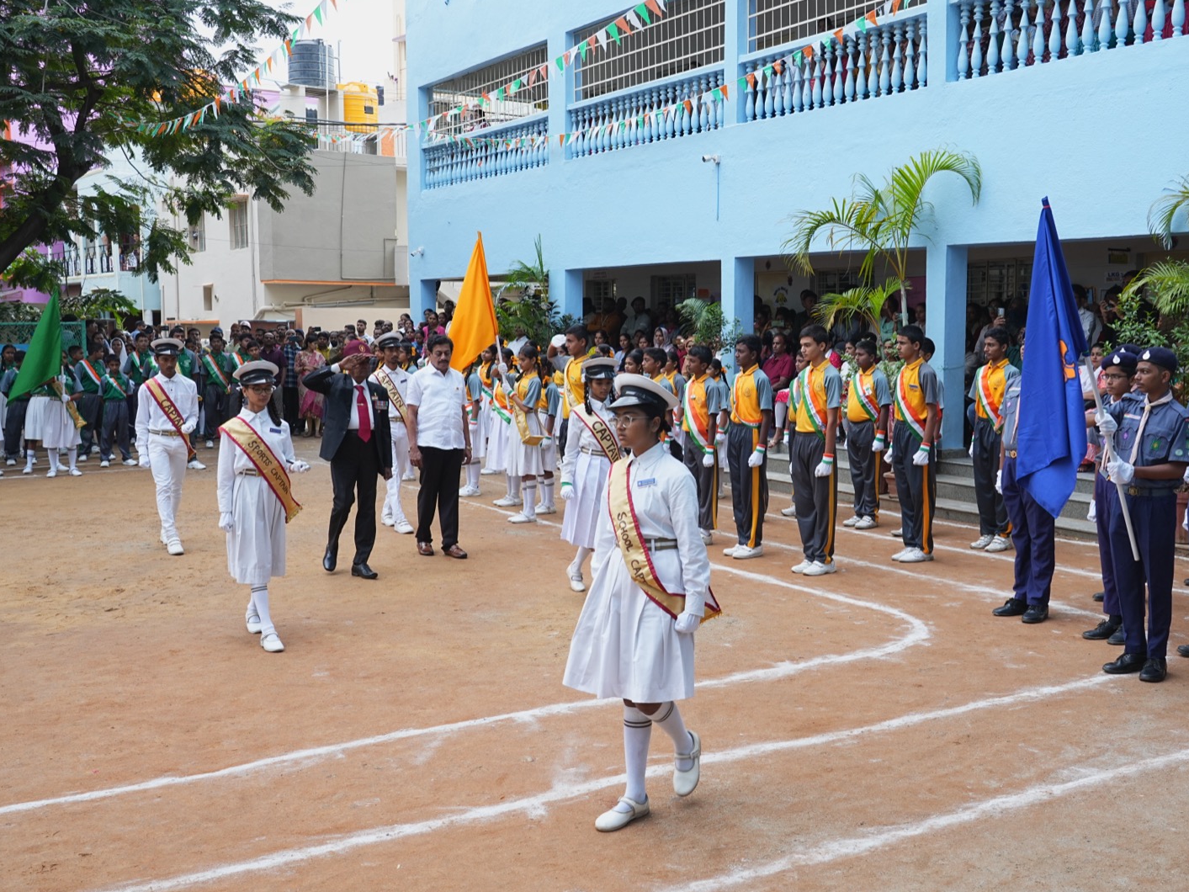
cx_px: 666
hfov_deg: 50.0
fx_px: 1271
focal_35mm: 37
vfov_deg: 38.7
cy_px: 445
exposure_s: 1/125
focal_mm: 34
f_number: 8
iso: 640
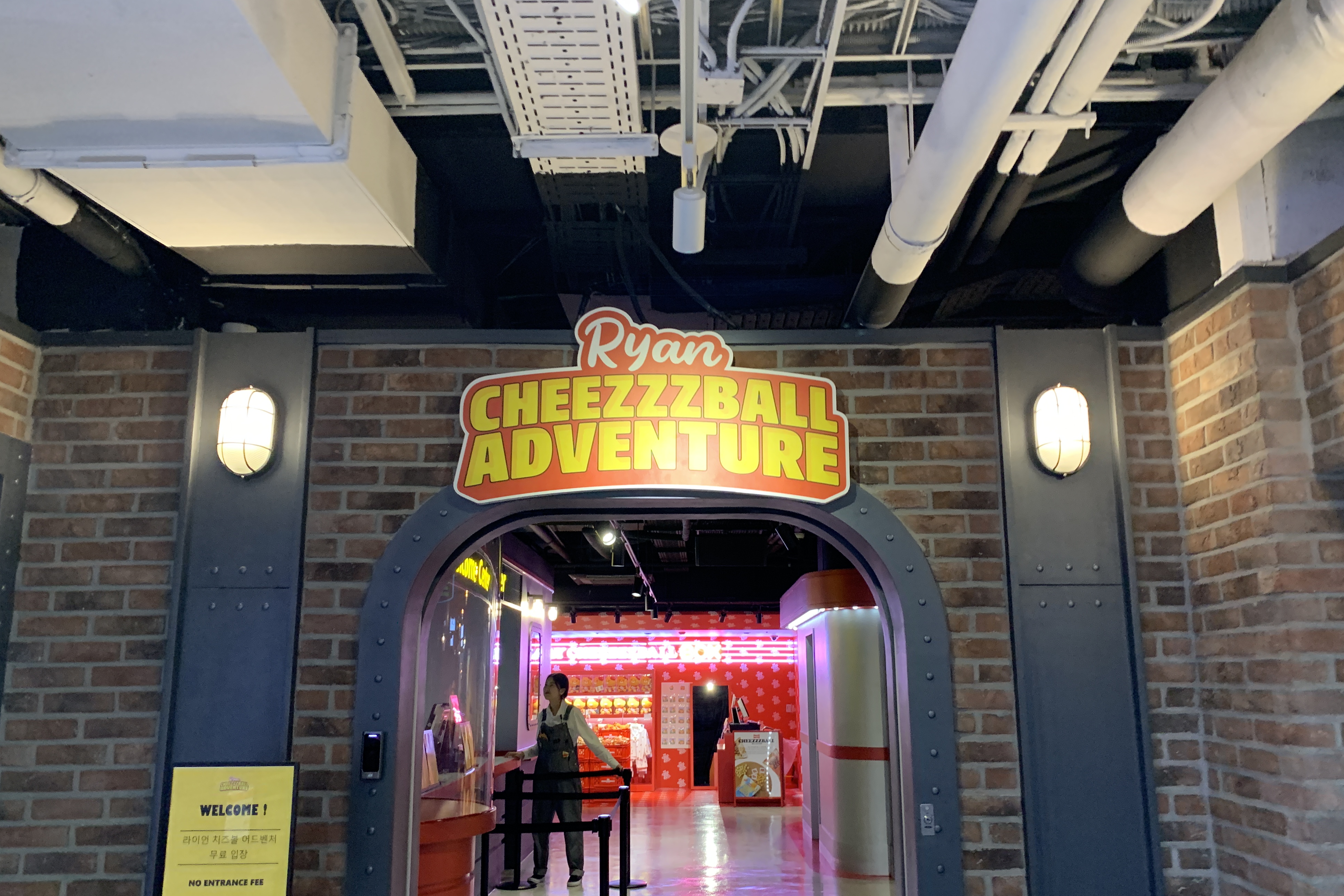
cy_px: 495
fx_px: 1045
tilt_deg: +11.3
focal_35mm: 28
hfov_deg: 65.5
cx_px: 686
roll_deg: +2.2
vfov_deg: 46.3
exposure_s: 1/60
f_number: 1.8
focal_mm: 4.25
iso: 250
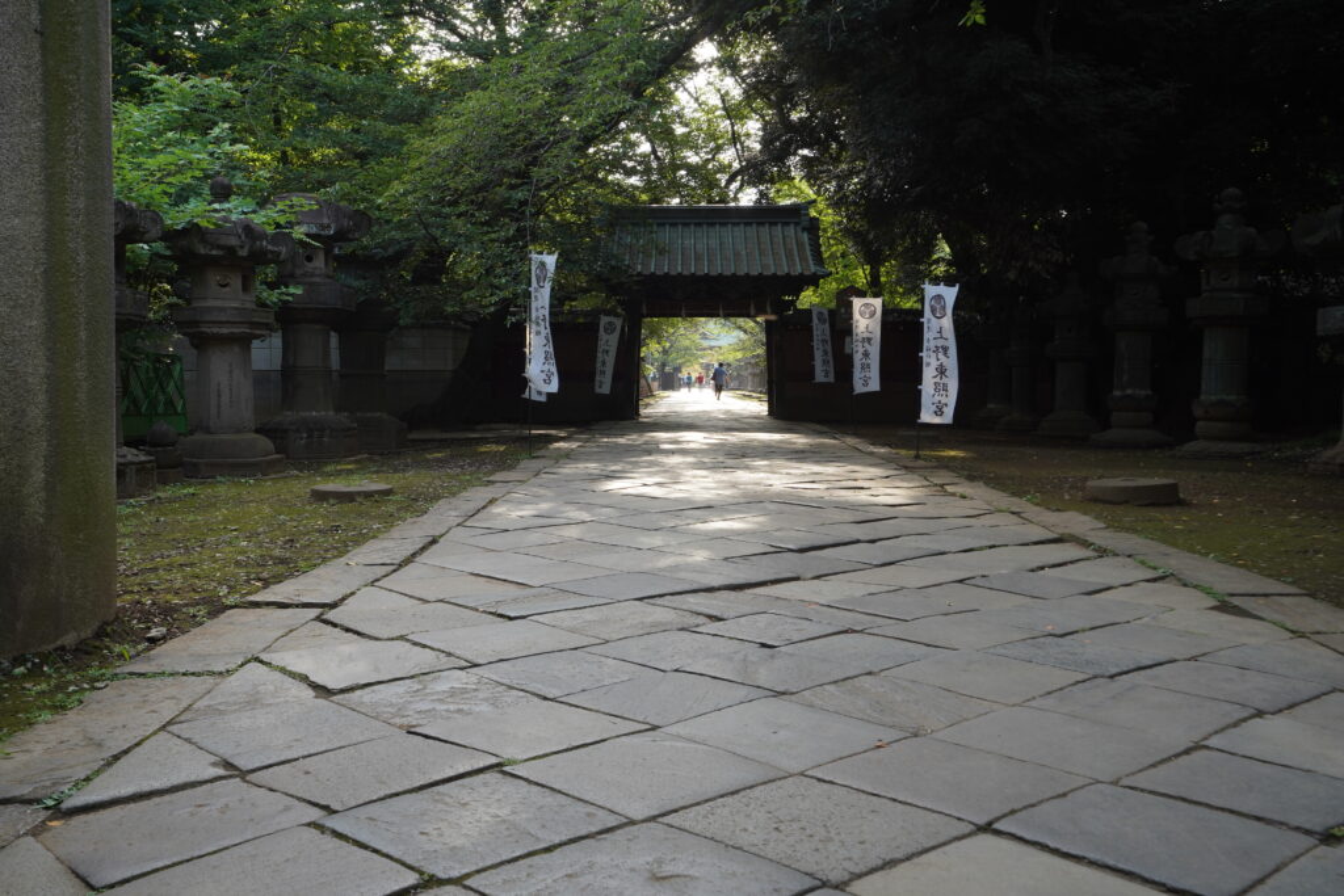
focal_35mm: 35
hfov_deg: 54.4
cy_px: 448
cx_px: 672
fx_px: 1307
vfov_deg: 37.9
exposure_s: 1/40
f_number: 11
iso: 200
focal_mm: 35
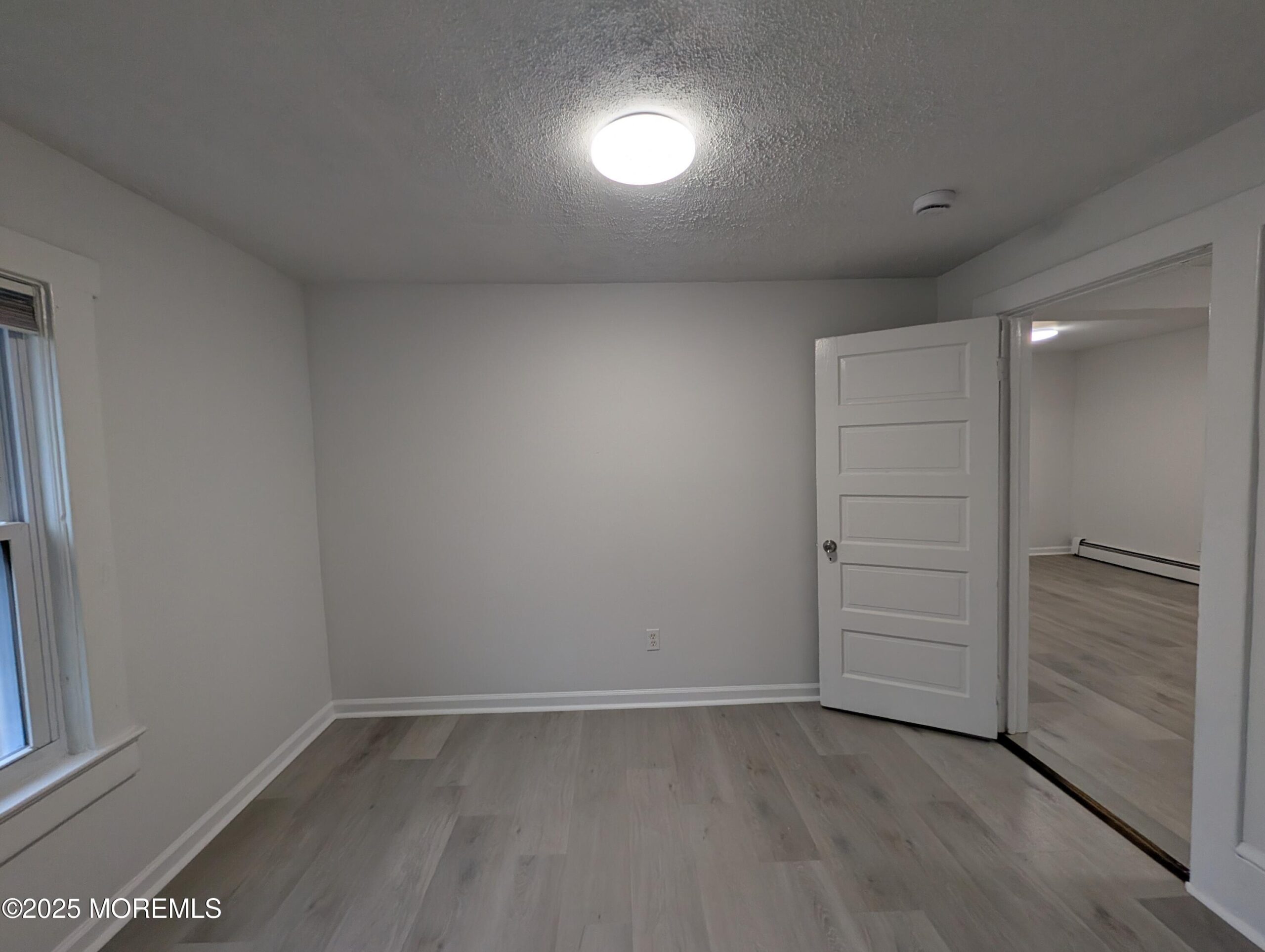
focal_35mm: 12
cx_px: 632
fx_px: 439
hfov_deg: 110.5
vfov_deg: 94.6
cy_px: 476
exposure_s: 1/133
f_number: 1.7
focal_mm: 2.02
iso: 48
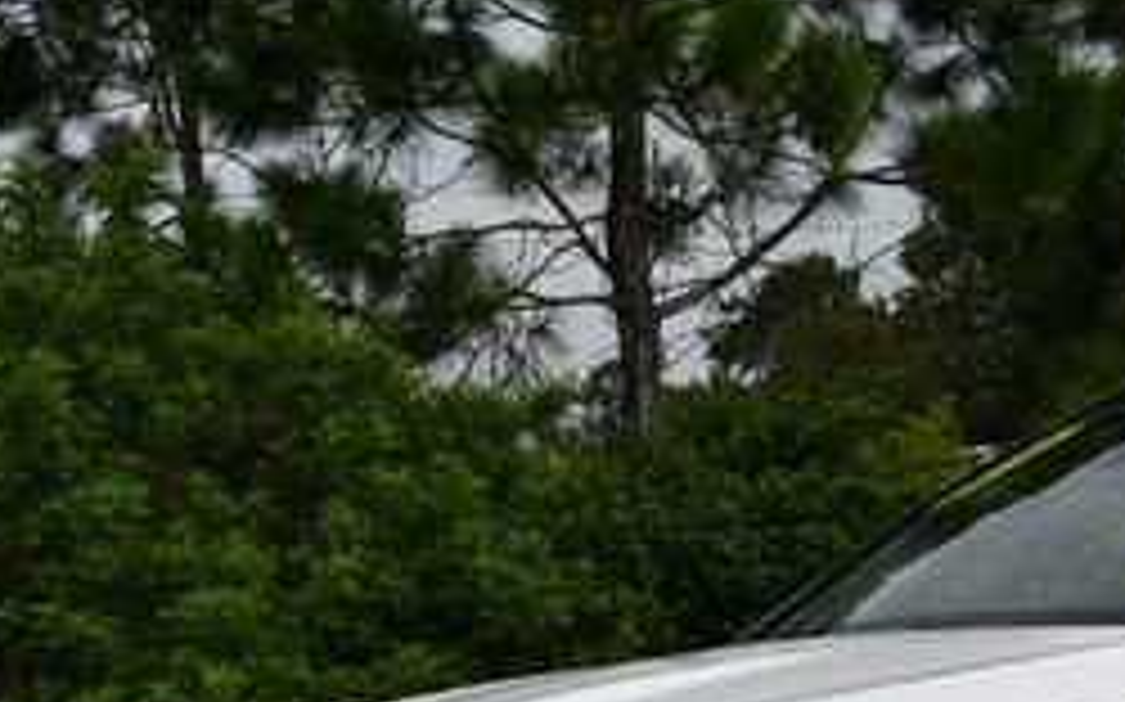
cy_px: 716
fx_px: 4168
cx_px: 1264
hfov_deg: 15.0
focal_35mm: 136
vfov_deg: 9.6
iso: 100
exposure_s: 1/320
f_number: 9
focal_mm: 26
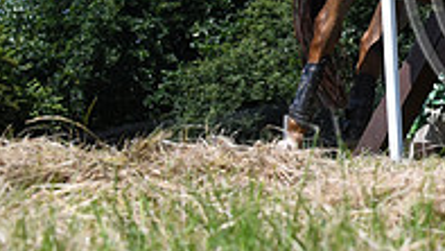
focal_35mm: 111
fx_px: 1310
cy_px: -85
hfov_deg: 17.8
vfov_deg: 10.7
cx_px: 608
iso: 1400
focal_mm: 24
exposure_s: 1/4000
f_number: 8
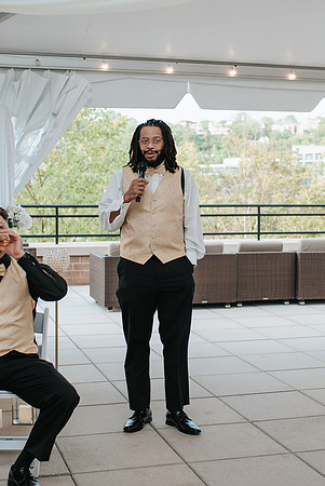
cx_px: 169
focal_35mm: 62
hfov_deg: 22.0
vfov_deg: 32.4
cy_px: 211
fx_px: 836
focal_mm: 35
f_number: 2.8
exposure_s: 1/160
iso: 100
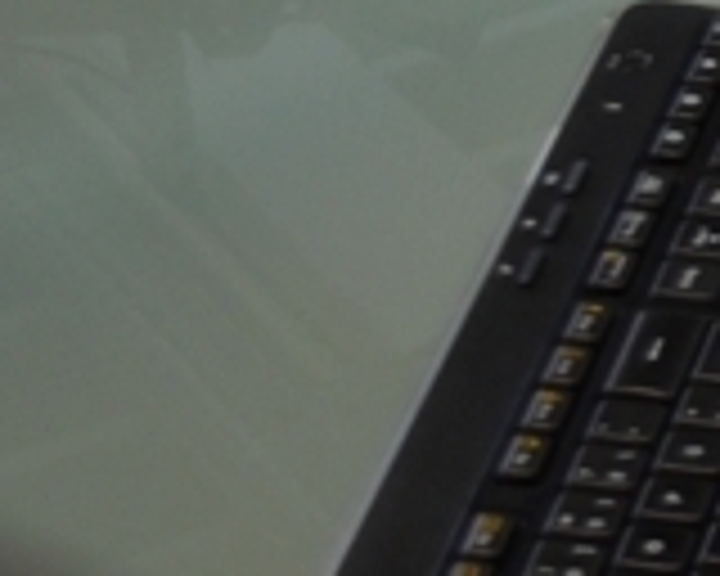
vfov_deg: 7.3
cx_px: 2246
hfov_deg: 7.8
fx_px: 4496
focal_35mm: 211
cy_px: -68
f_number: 4
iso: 640
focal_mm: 24
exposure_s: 1/60
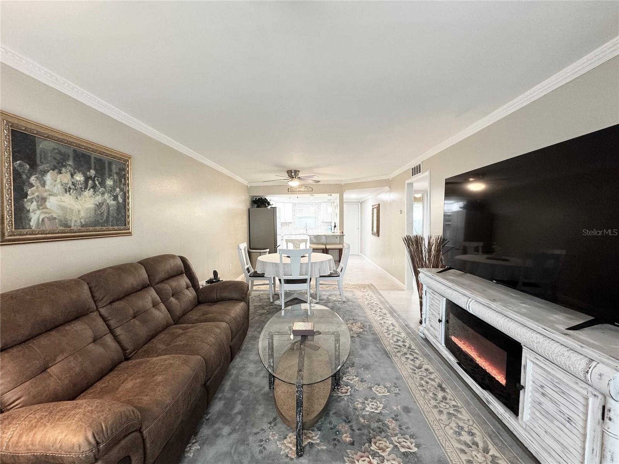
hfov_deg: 102.1
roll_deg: +0.8
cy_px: 232
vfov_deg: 85.7
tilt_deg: -3.6
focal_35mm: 14
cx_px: 310
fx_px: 250
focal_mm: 2.22
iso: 200
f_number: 2.2
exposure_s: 1/60
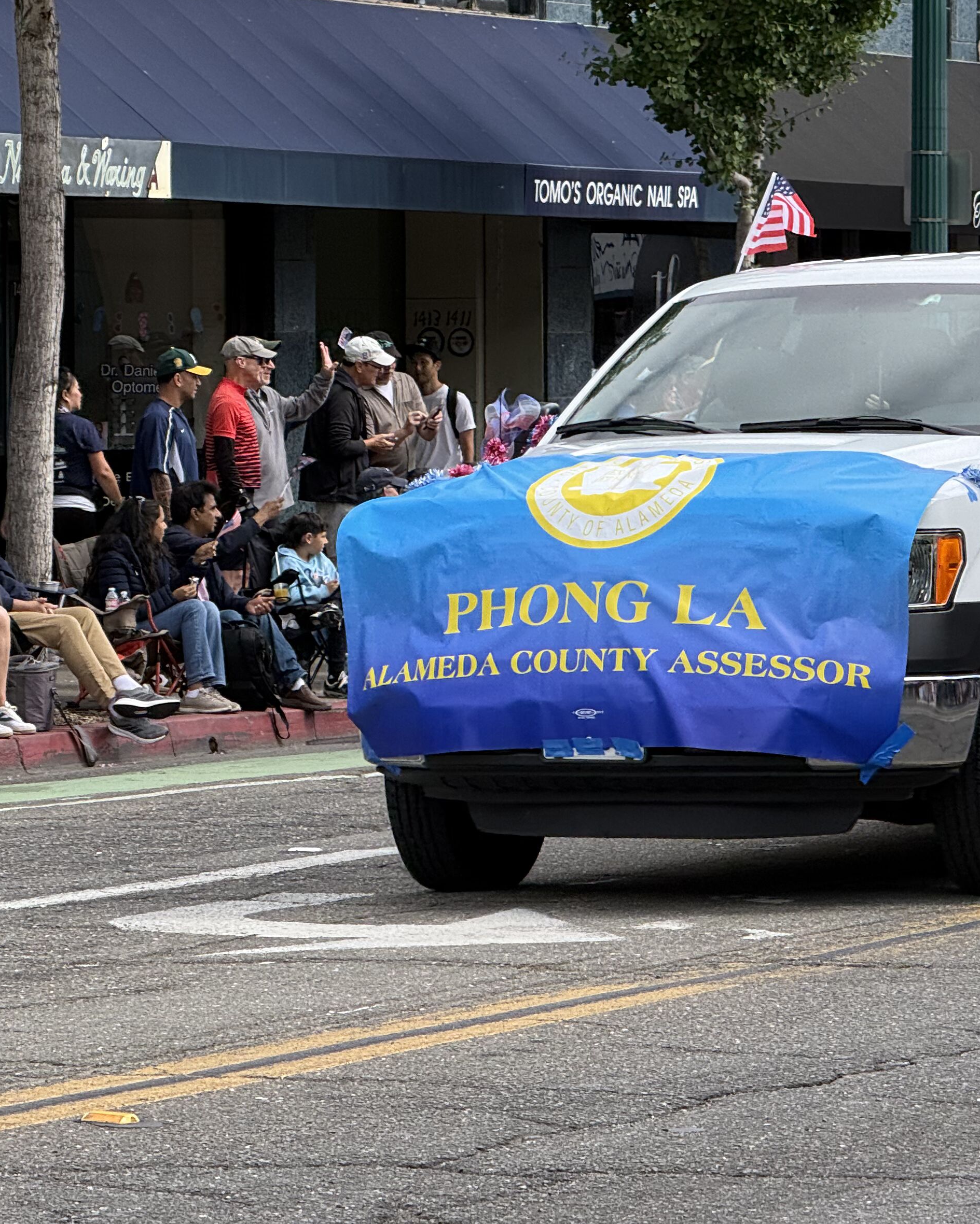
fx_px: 7251
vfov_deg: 9.7
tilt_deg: -1.4
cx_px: 769
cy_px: 550
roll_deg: -0.1
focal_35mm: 200
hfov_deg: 7.7
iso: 50
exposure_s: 1/693
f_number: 2.8
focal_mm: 15.66
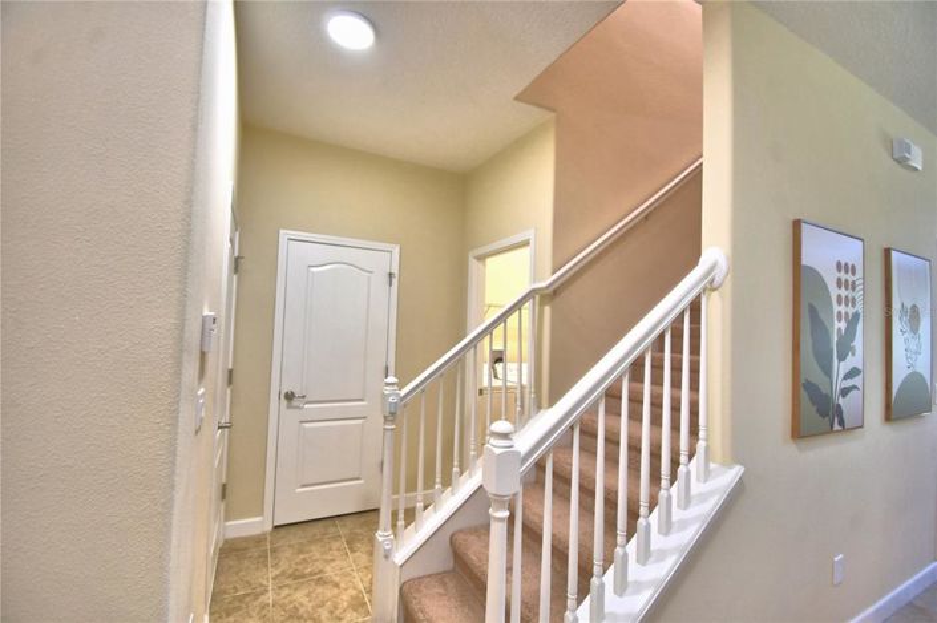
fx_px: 390
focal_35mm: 15
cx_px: 468
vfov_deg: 77.2
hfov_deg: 100.4
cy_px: 312
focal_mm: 10
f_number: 4.5
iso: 400
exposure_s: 1/60
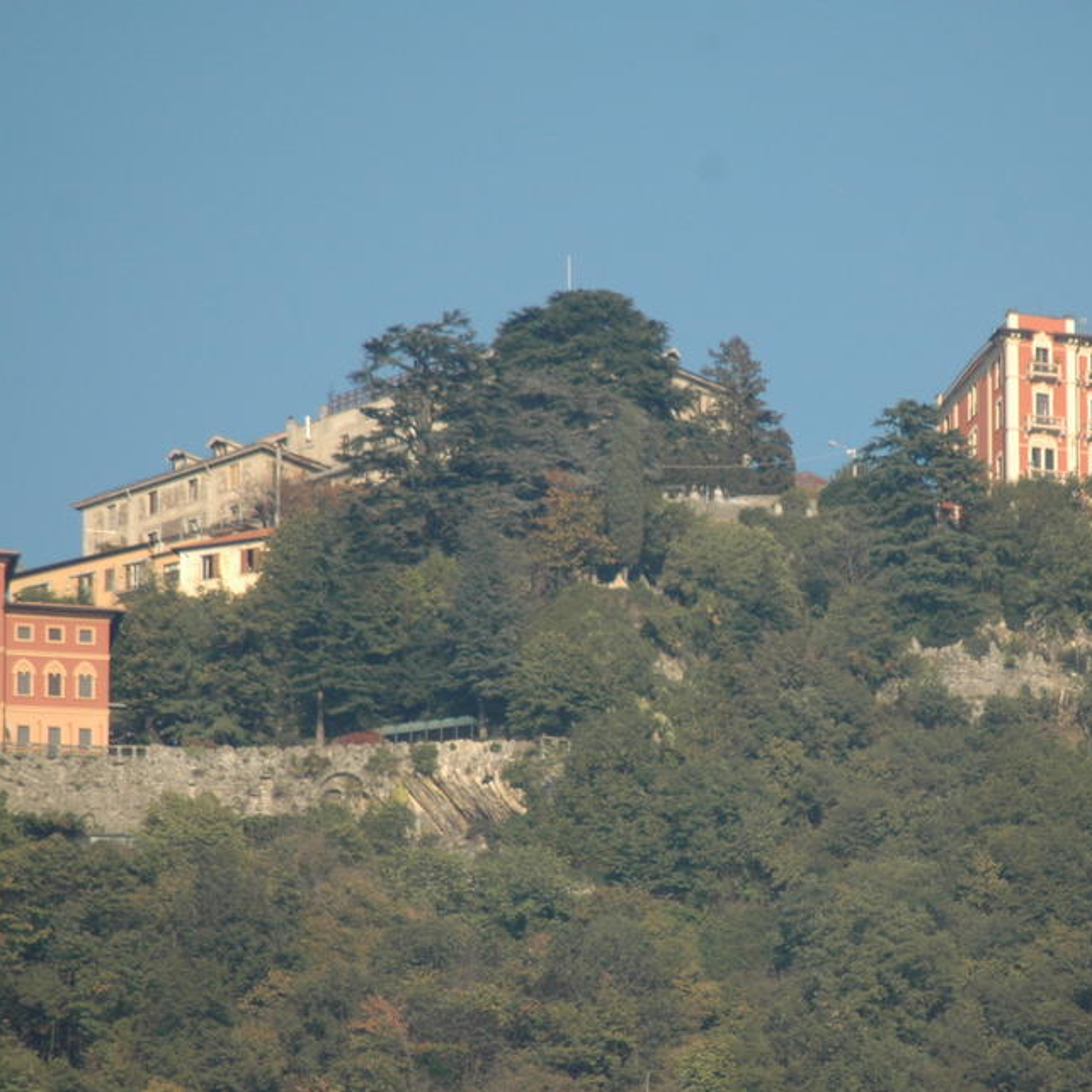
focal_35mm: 523
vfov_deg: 3.4
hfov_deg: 3.4
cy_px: 589
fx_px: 18666
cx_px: 691
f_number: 5.3
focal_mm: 250
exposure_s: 1/1500
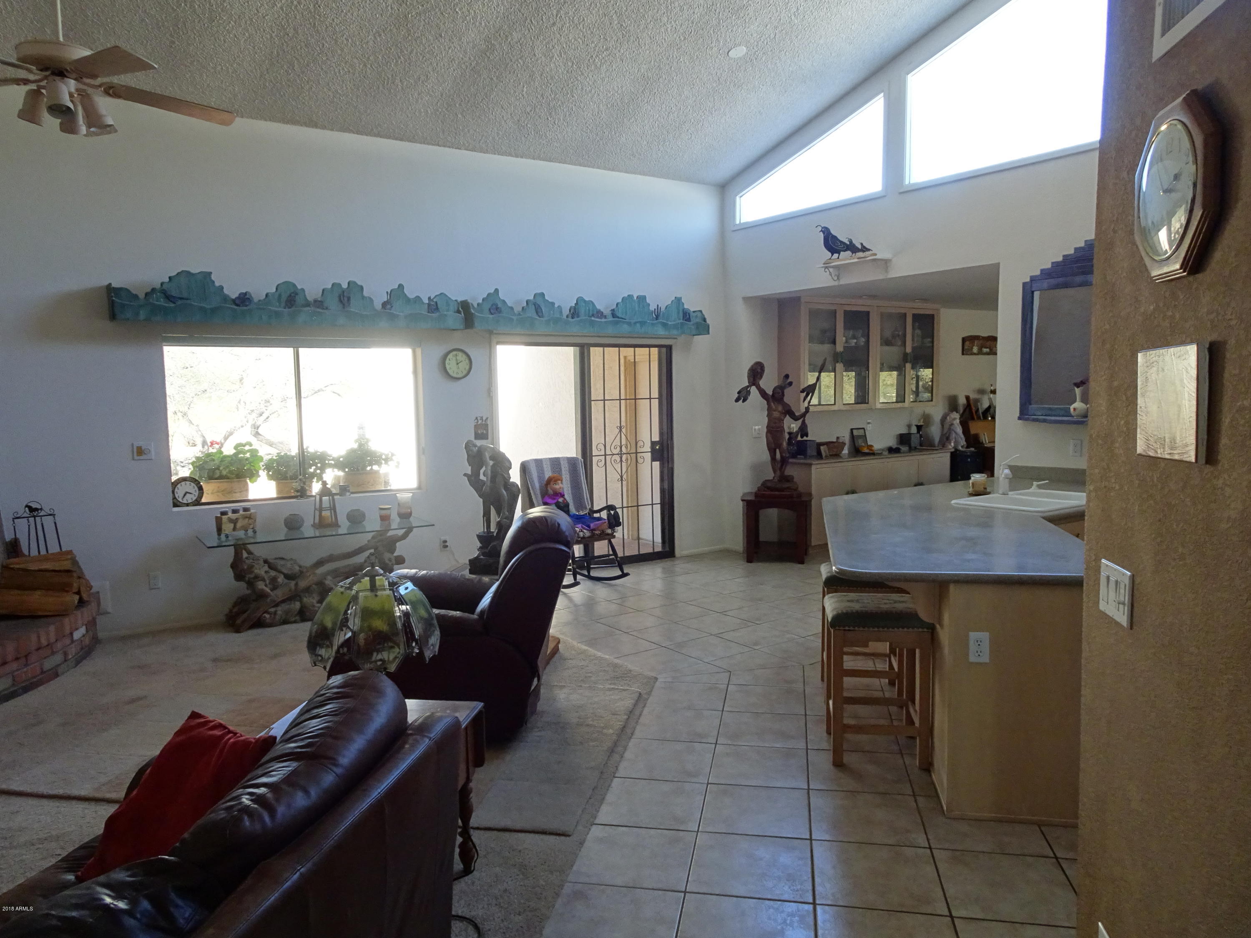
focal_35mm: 24
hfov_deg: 71.6
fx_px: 867
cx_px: 626
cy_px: 469
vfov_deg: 56.8
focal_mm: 4.1
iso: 160
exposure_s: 1/30
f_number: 3.5
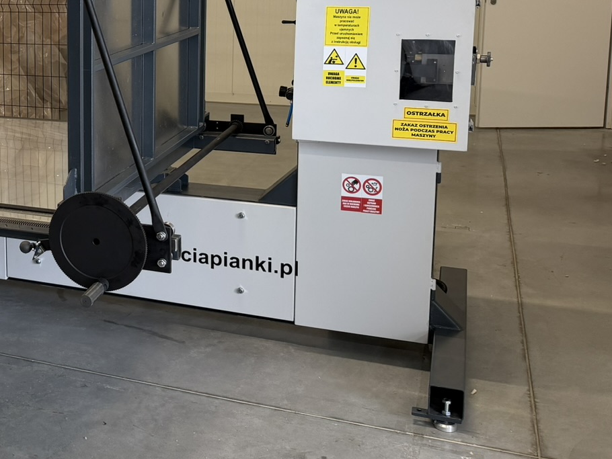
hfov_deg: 32.1
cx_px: -32
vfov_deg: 26.5
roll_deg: +1.3
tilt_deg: -8.1
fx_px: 955
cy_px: 86
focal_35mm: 54
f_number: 1.78
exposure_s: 1/50
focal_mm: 6.76
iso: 100
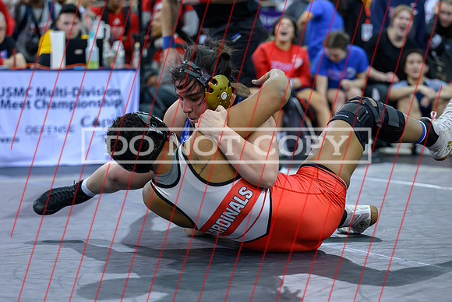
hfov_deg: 15.0
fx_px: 1714
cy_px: 217
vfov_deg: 10.0
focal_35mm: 137
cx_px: 238
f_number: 2.8
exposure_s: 1/800
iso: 2800
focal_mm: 89
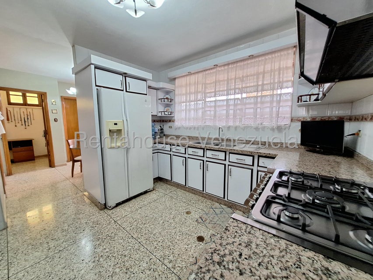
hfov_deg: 106.2
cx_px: 186
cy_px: 140
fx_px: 140
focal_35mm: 13
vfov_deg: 89.9
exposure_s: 1/40
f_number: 2.2
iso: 200
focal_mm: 1.74
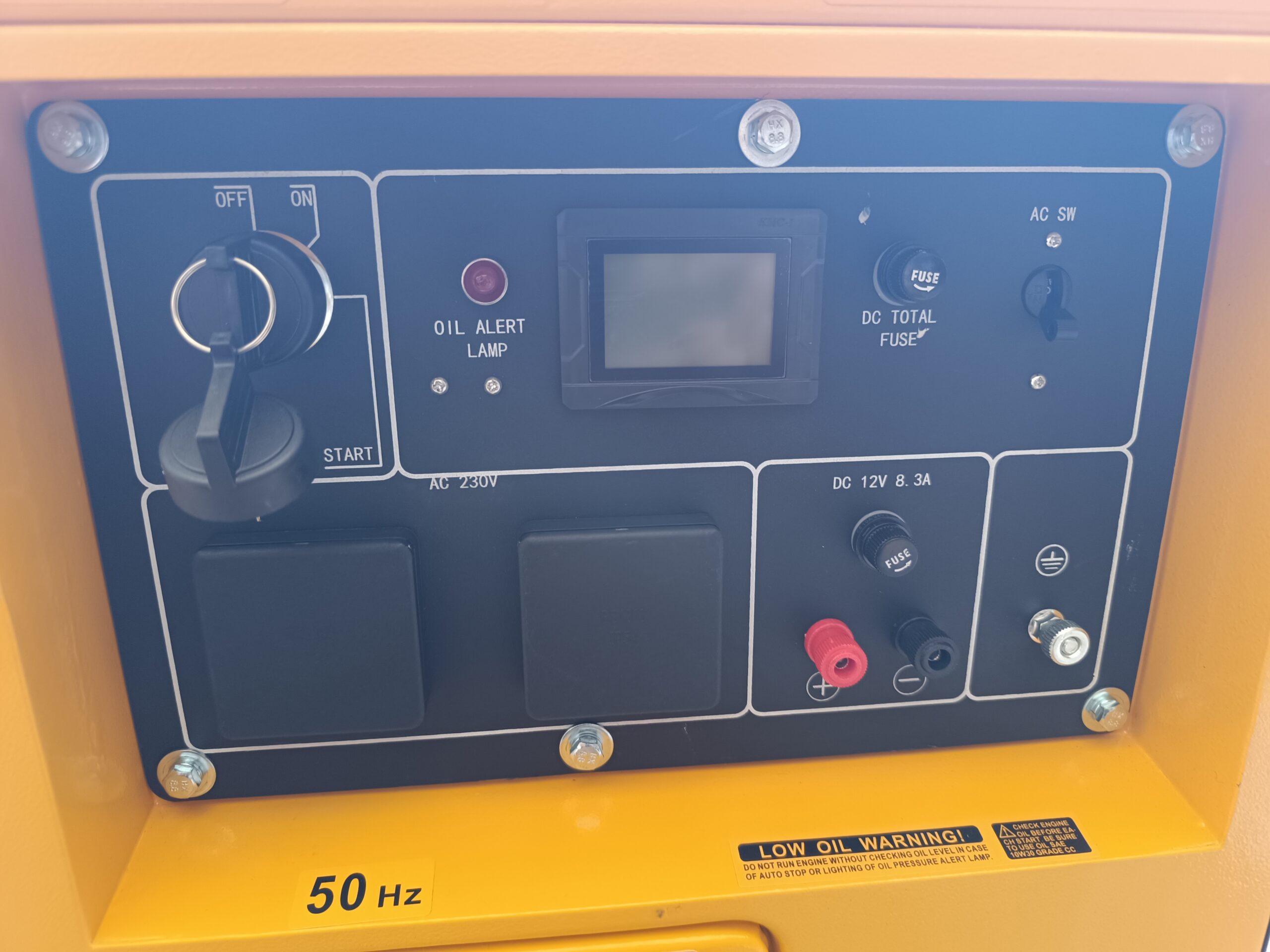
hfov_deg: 71.6
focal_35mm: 24
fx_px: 881
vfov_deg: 56.8
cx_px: 635
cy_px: 476
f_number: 1.65
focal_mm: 6.14
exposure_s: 1/50
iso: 716
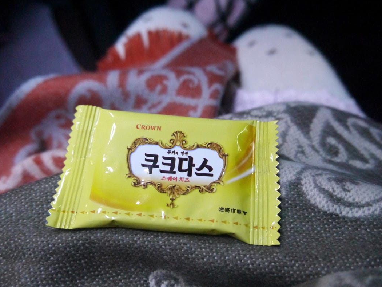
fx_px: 353
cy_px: 162
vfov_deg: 44.1
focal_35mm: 32
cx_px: 179
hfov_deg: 56.8
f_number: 3.5
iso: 1600
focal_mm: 14
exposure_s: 1/30
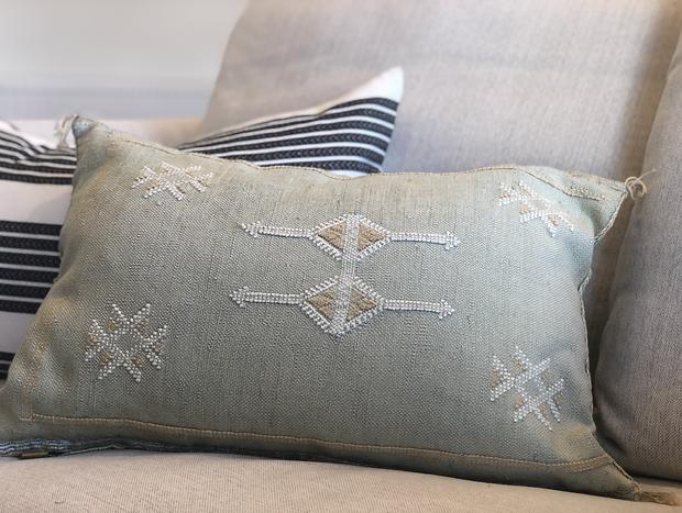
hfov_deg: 33.7
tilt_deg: -10.3
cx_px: 341
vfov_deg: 25.7
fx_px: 1125
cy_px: 256
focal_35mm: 57
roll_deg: -1.7
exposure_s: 1/33
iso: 50
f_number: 2.8
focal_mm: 6.6
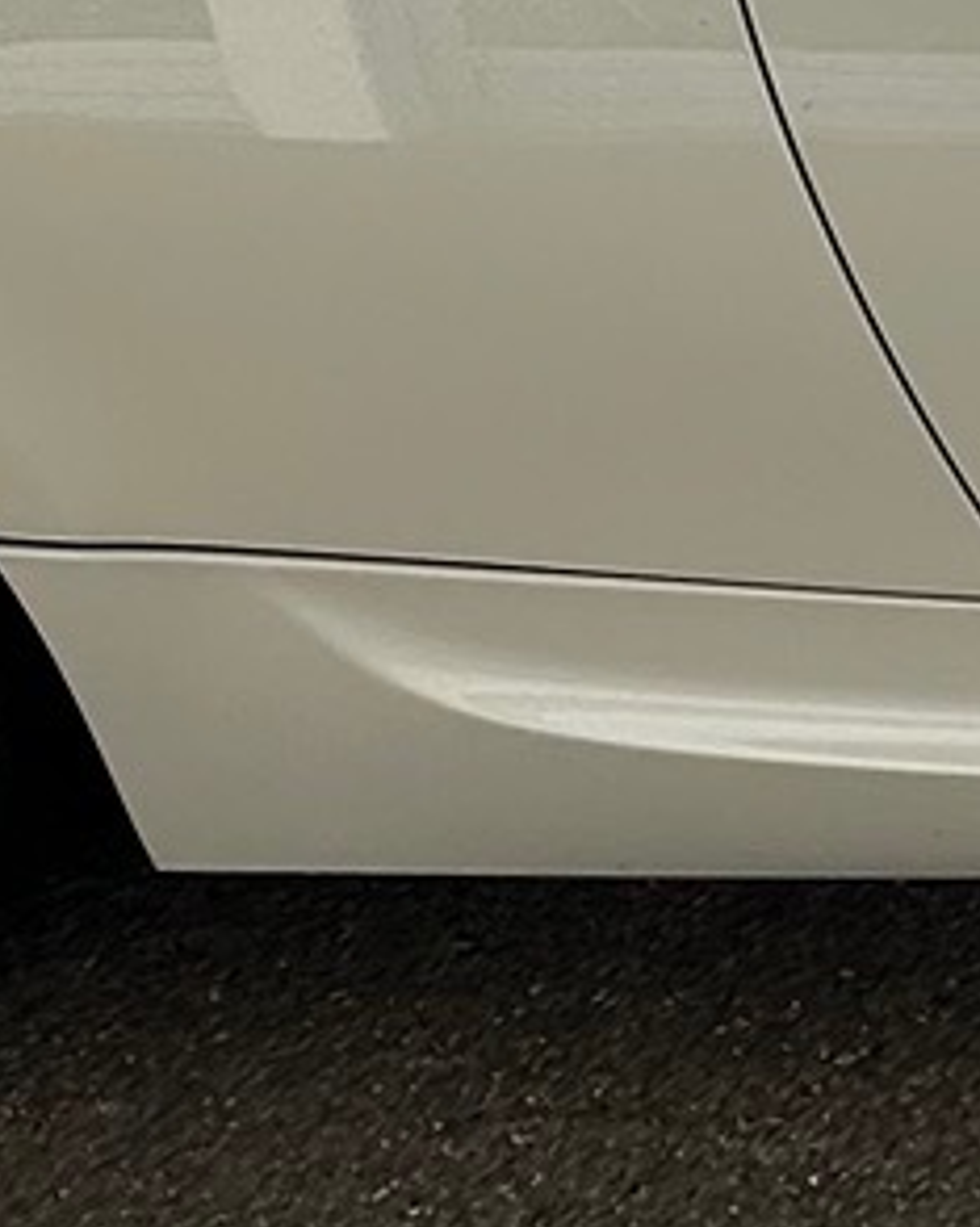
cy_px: -159
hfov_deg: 14.8
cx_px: 1621
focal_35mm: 94
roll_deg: +0.3
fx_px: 3412
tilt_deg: -23.3
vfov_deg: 19.4
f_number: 2.2
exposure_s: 1/178
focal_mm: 2.22
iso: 40
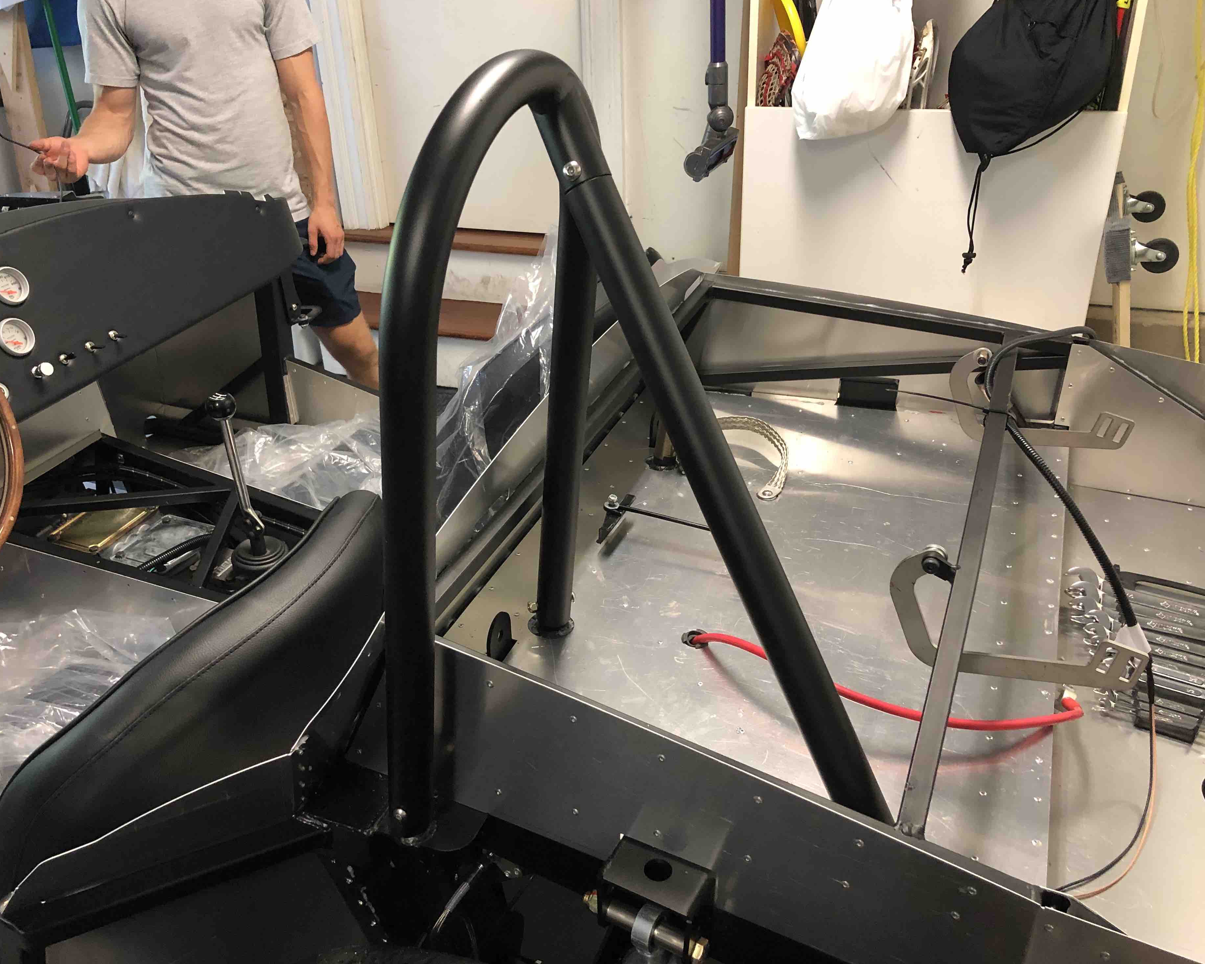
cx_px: 554
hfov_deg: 58.7
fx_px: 1070
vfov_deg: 48.5
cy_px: 474
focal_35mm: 30
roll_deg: +3.9
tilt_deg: -30.4
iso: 80
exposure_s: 1/15
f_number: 1.8
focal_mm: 4
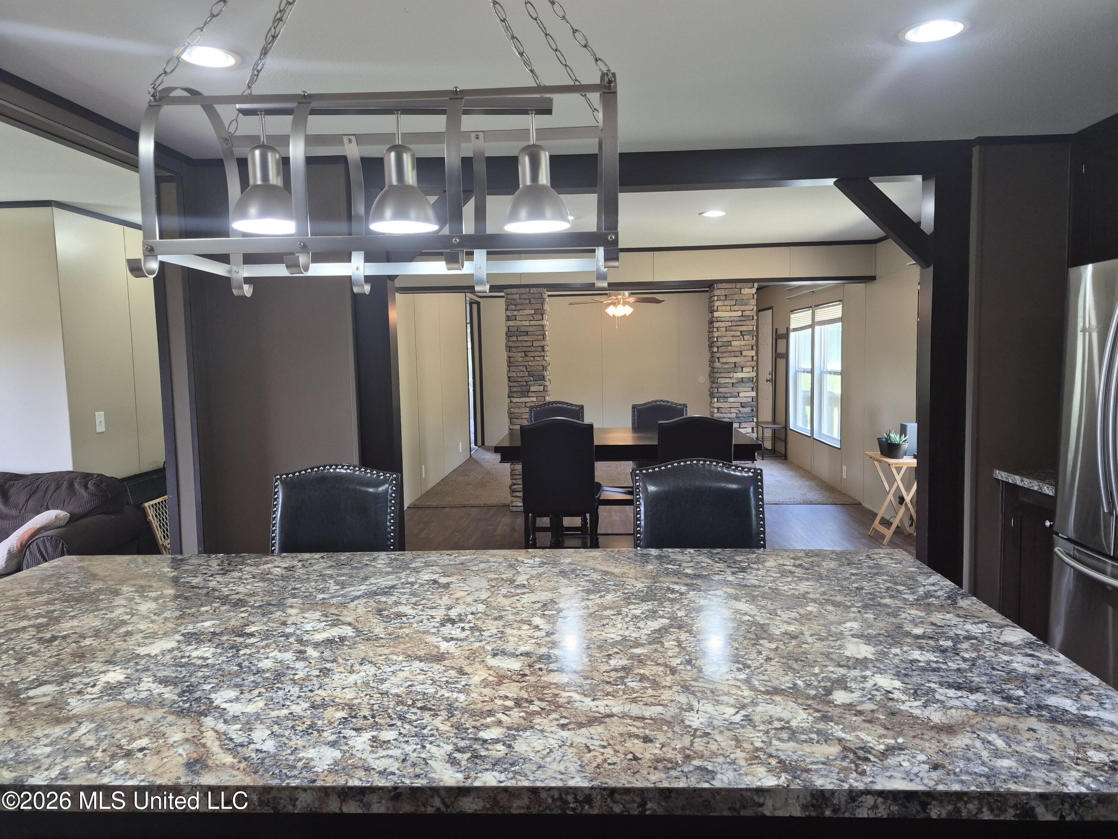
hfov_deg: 73.9
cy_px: 420
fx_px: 743
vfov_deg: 58.9
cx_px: 559
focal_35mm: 23
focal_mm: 5.4
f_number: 1.8
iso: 200
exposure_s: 1/120
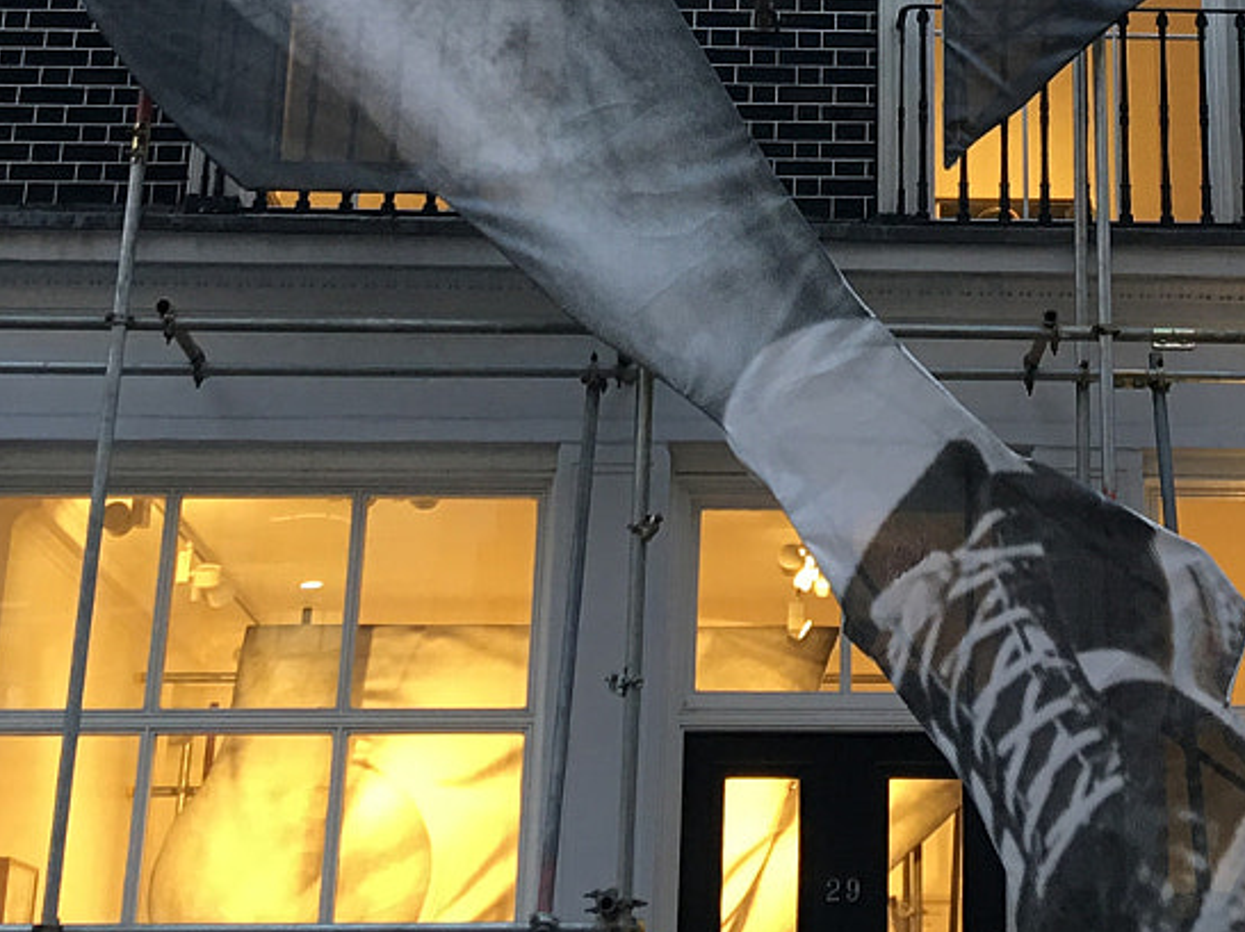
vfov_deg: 16.5
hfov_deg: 22.8
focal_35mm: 85
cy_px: -223
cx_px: 962
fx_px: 3056
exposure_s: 1/17
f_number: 2.2
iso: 40
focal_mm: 4.15
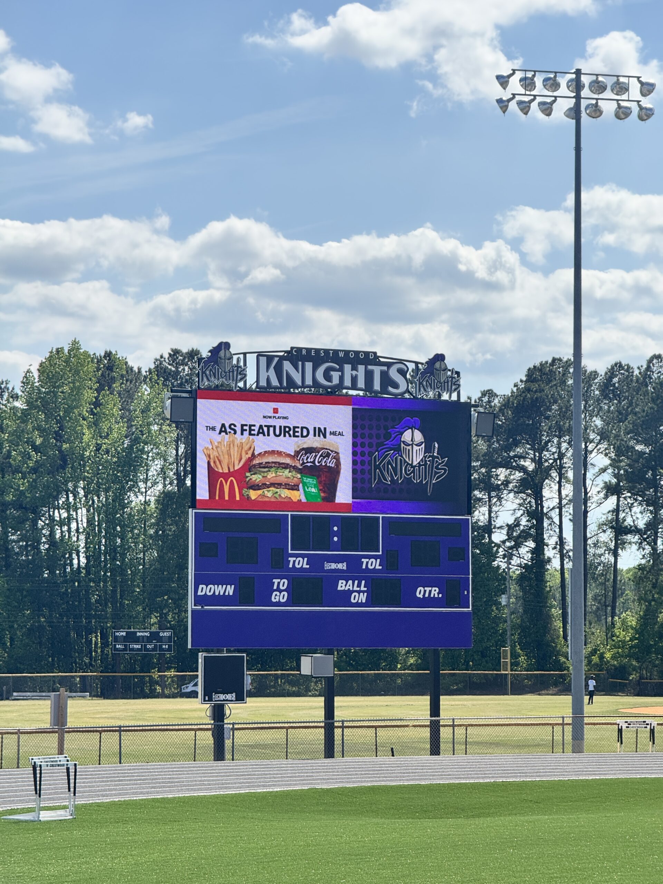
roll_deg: +0.4
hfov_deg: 12.3
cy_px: 442
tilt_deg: +3.2
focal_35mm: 120
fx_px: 3064
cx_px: 332
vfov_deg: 16.4
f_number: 2.8
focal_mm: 15.66
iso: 50
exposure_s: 1/1613
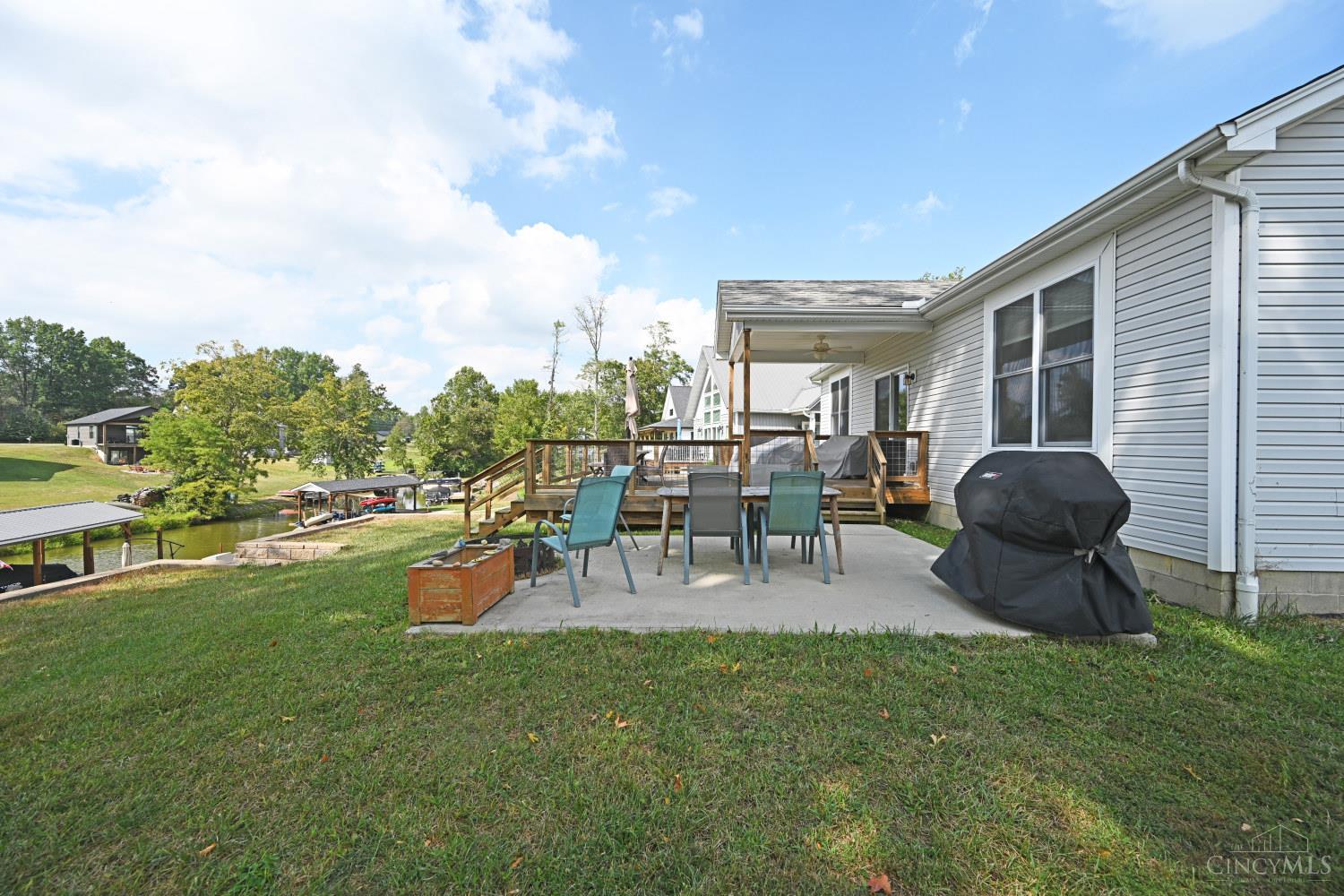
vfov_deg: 81.2
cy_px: 448
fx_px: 523
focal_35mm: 14
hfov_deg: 104.3
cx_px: 672
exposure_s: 1/320
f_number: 6.3
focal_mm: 14
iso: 100
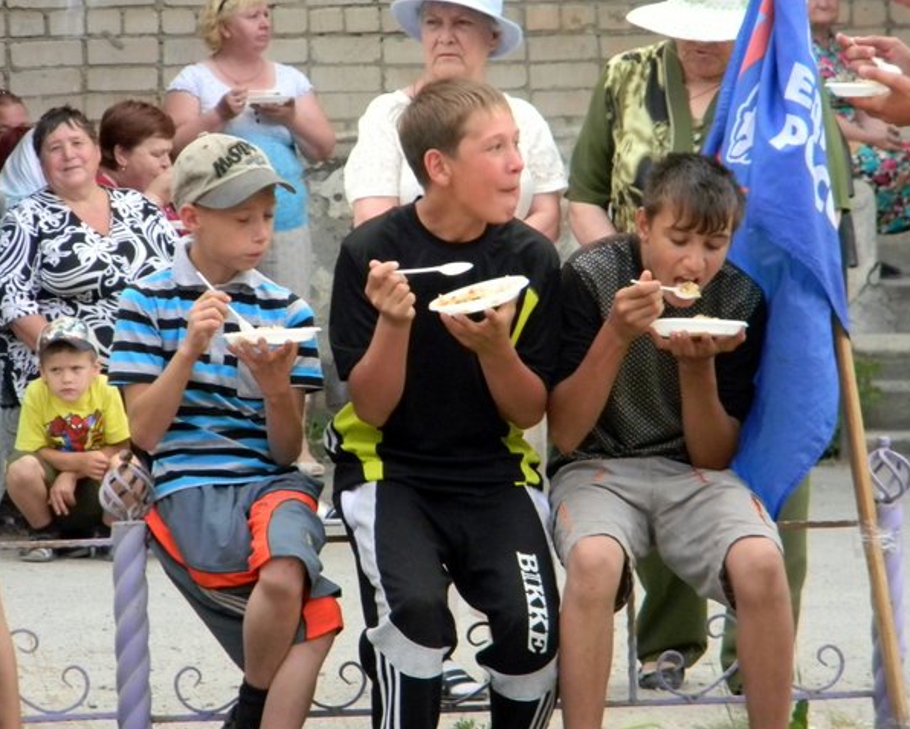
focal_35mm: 237
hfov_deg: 8.2
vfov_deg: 6.5
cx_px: 432
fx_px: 6384
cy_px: 365
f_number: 5.4
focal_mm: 41
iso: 136
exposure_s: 1/59.6
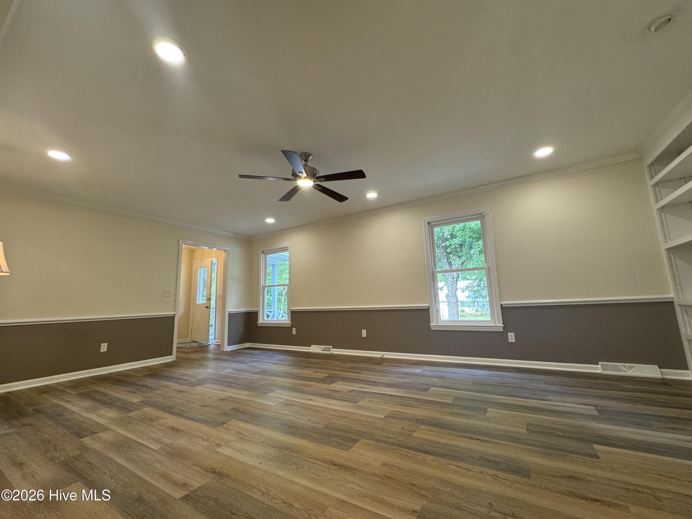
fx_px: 280
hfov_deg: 102.1
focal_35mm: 14
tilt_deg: +9.6
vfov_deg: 85.7
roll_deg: +2.4
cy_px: 260
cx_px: 346
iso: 160
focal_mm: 2.22
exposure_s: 1/120
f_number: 2.2
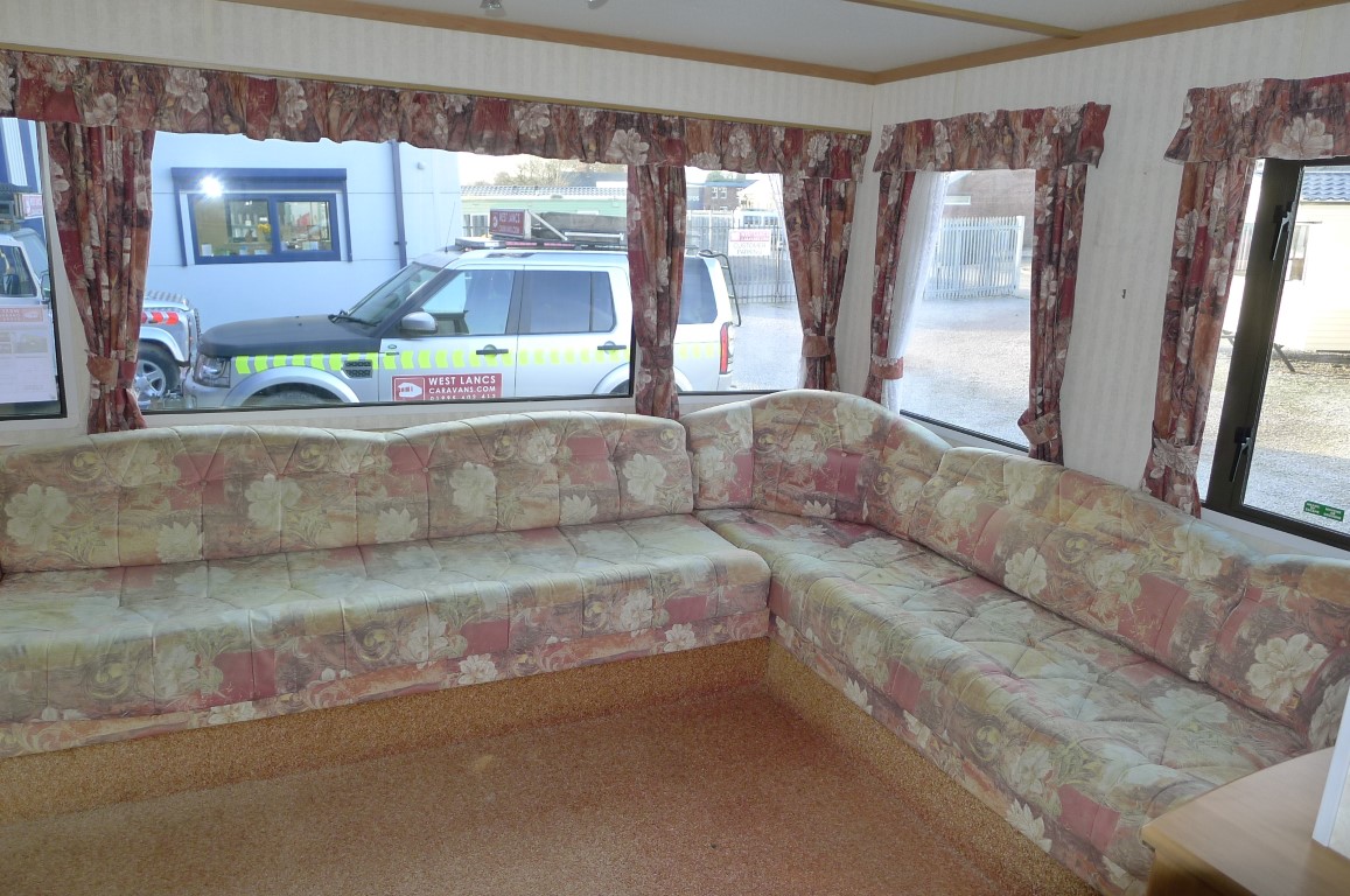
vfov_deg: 53.0
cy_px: 448
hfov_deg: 73.8
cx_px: 675
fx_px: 899
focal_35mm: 24
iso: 125
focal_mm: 5.1
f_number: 2
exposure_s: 1/80
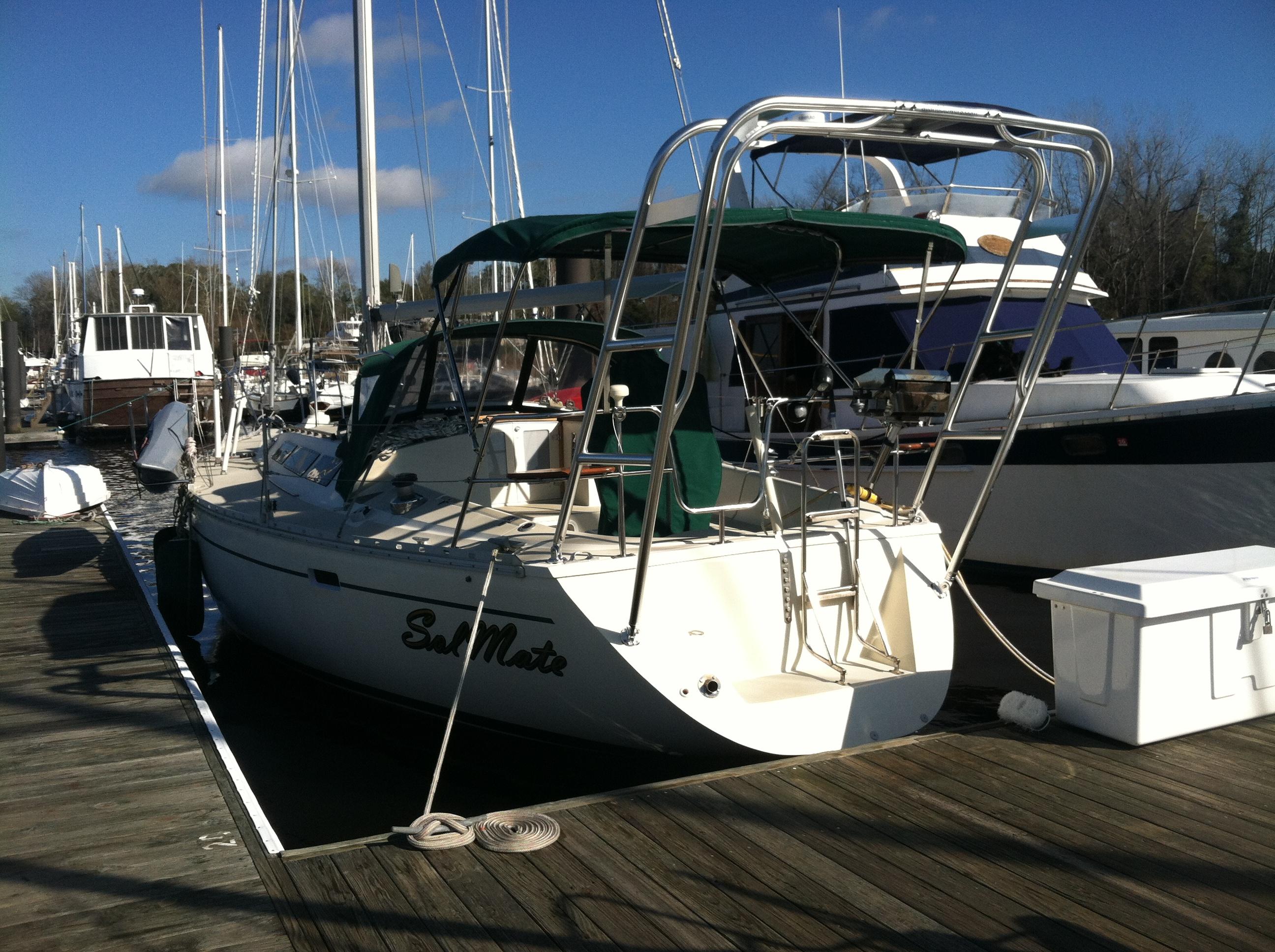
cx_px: 638
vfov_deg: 40.6
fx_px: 1287
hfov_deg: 52.7
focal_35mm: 35
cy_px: 476
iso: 80
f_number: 2.8
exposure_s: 1/1667
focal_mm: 3.85
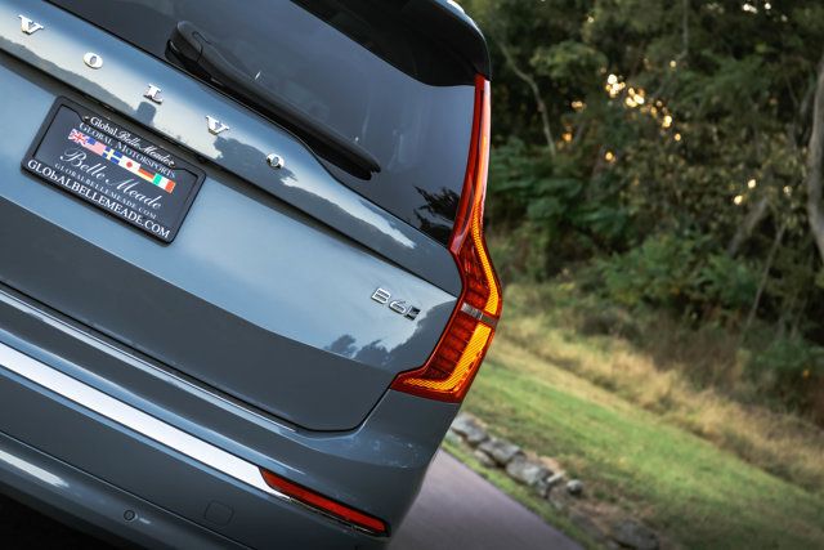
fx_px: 1488
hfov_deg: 31.0
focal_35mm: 65
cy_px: 275
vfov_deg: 20.9
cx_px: 412
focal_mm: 65
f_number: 5.6
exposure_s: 1/400
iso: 800
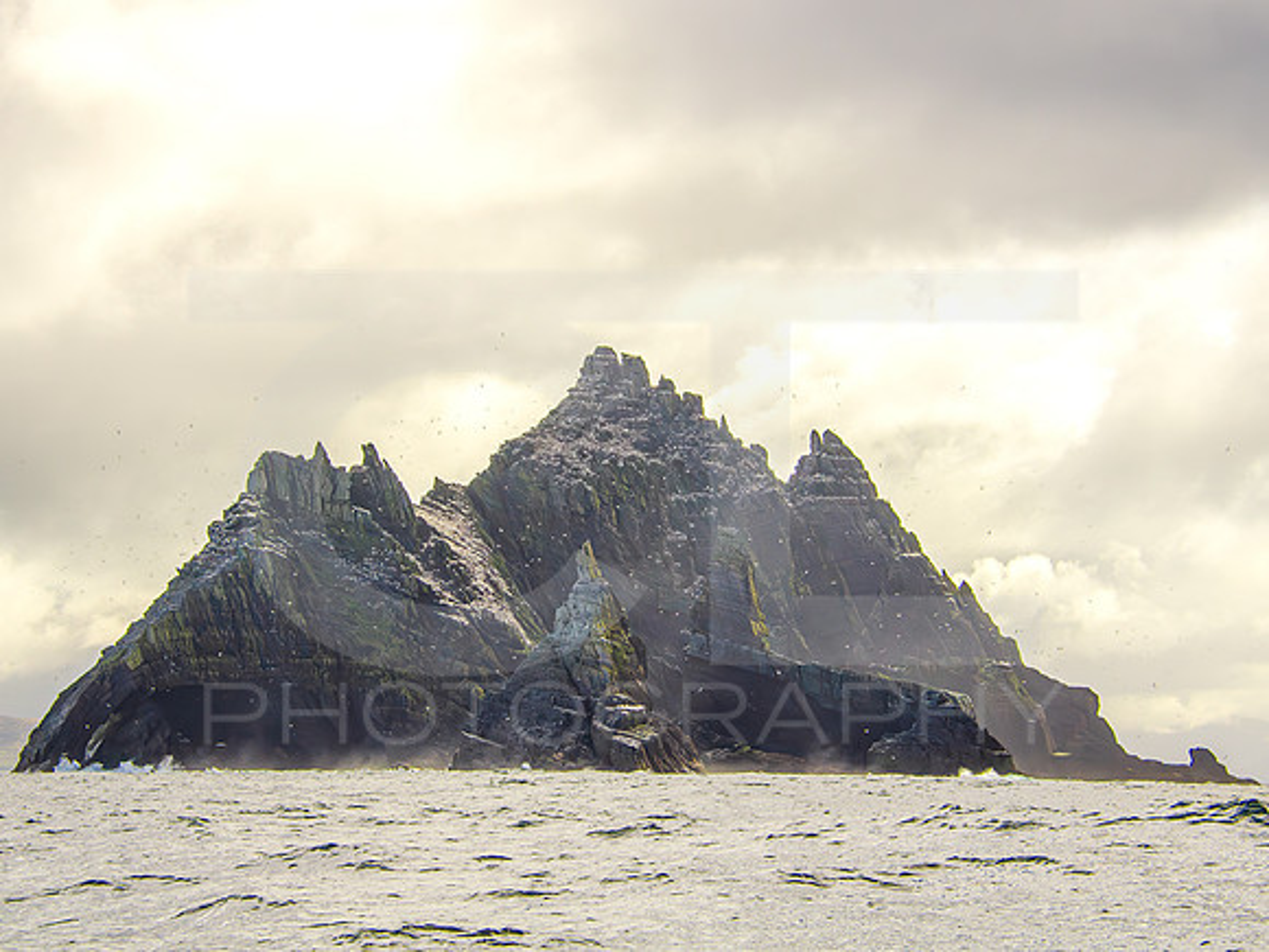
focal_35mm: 107
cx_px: 593
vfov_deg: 13.9
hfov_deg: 18.4
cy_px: 476
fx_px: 3909
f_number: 8
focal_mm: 65
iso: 500
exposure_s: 1/800
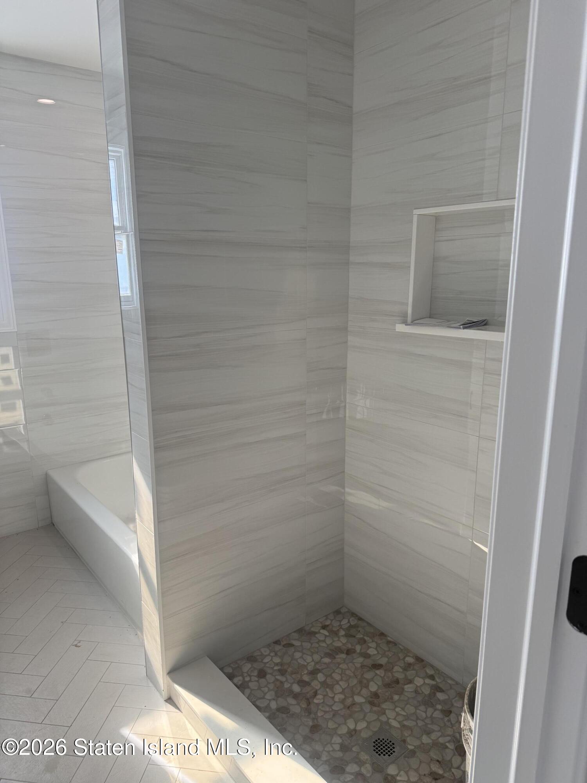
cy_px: 392
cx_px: 294
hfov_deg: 56.8
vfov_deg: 71.6
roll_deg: +0.7
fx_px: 543
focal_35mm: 24
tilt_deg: -11.7
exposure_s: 1/280
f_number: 1.78
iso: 100
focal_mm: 6.76
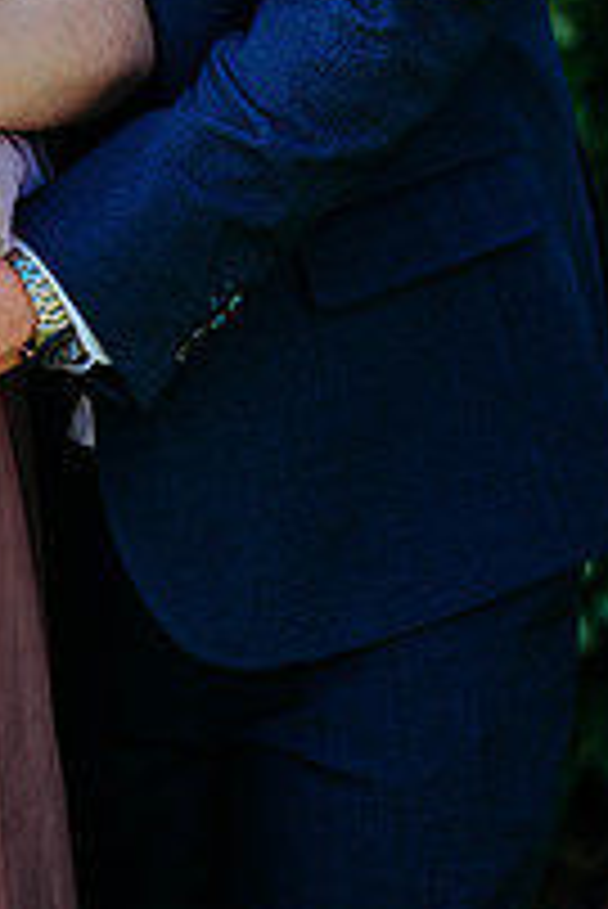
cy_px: -63
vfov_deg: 10.7
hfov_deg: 7.2
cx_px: -20
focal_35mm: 189
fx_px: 4779
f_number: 3.2
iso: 100
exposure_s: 1/1000
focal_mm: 85
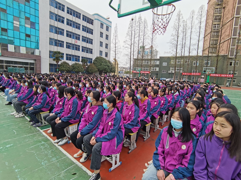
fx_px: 118
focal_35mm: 17
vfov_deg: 74.7
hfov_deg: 91.0
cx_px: 120
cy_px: 90
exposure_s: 1/233
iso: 50
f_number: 2.2
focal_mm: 2.26
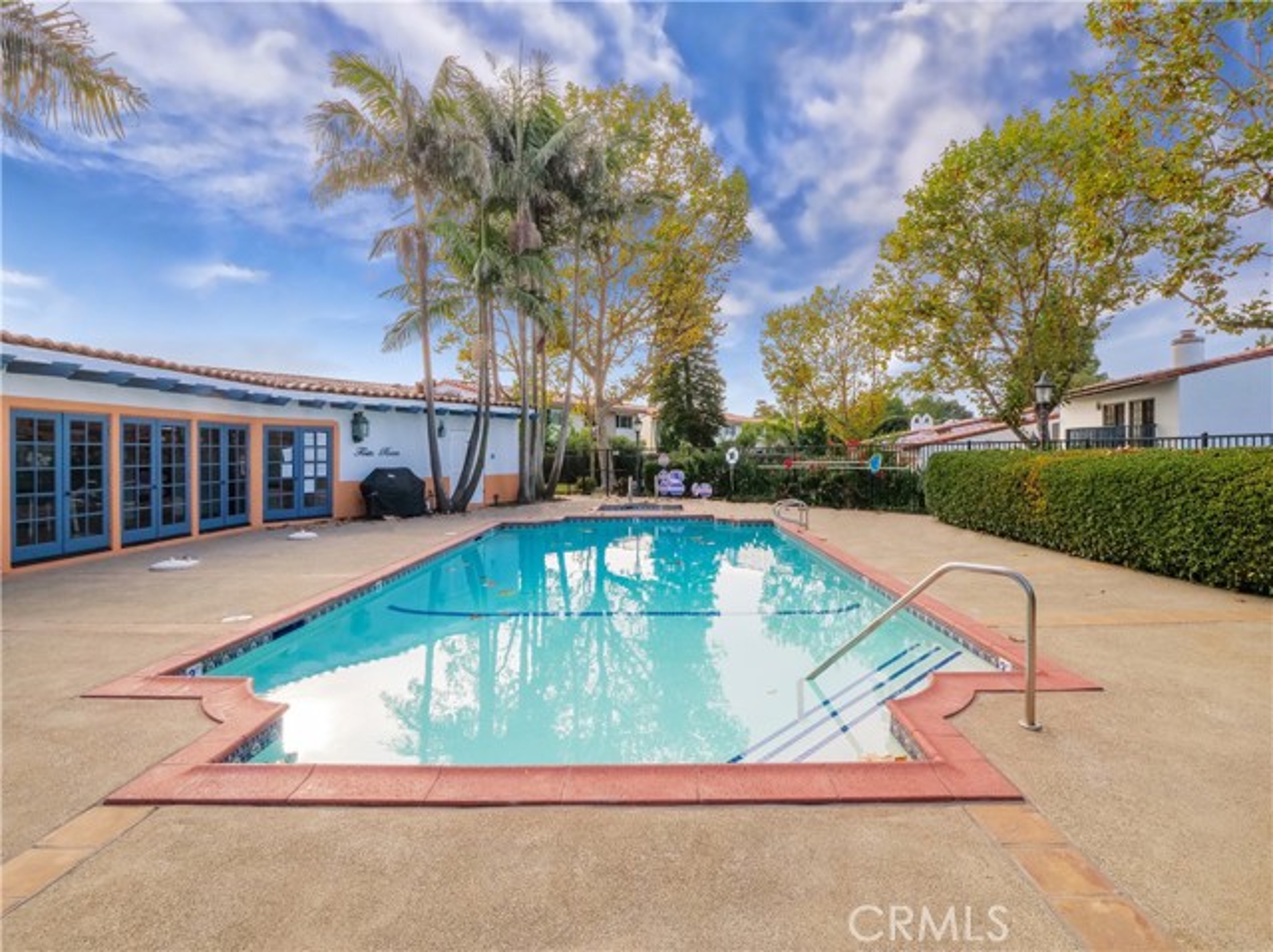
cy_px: 476
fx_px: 588
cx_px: 636
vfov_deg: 78.0
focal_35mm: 16
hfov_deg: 94.5
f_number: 11
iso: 320
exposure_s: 1/160
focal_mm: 8
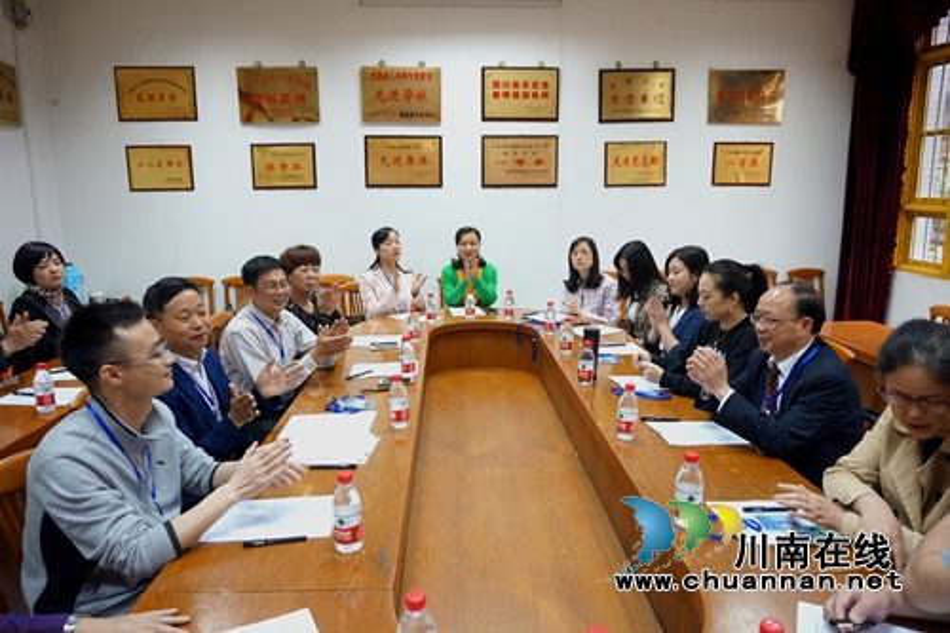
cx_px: 475
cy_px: 316
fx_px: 633
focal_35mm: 24
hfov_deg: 73.8
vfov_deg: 53.1
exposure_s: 1/160
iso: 3200
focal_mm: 16
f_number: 4
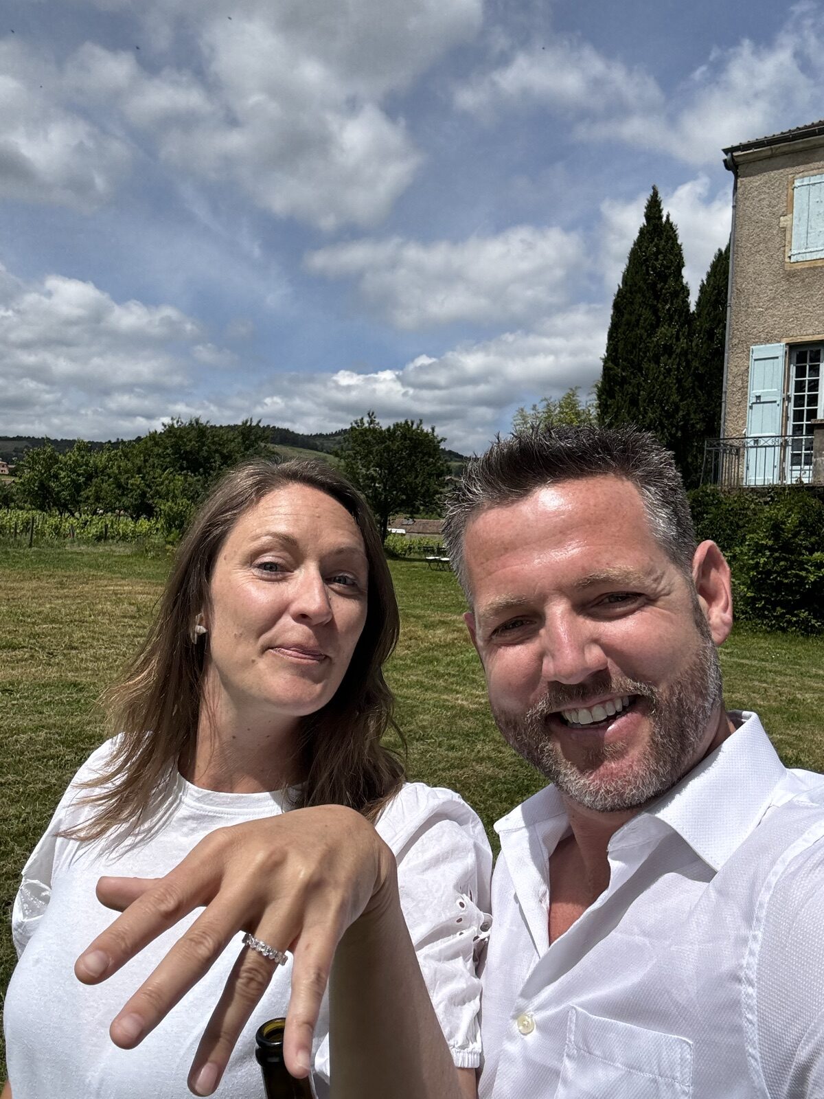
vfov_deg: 60.0
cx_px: 412
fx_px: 952
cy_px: 550
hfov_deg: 46.8
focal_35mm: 30
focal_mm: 2.69
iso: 25
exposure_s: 1/1795
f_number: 1.9
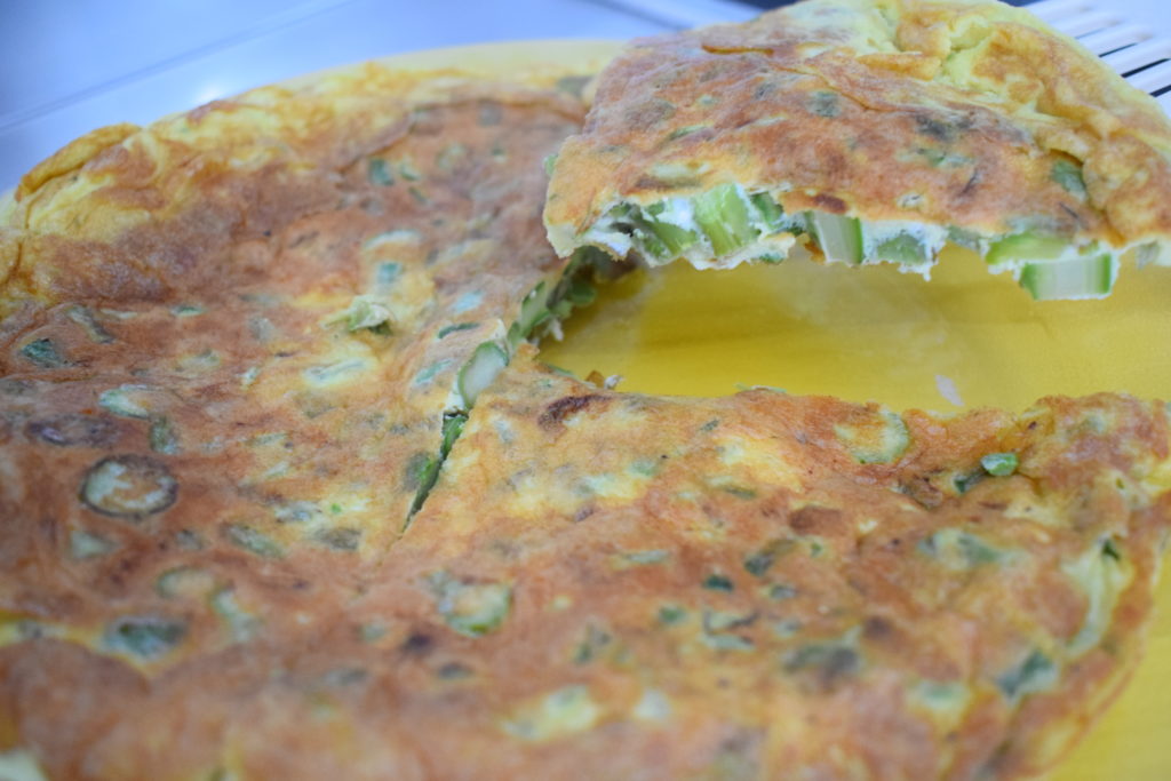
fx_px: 1171
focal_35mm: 36
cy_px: 390
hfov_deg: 53.1
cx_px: 586
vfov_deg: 36.9
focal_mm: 24
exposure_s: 1/25
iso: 3200
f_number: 3.8
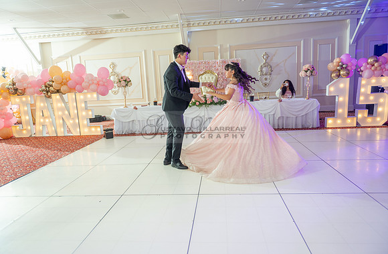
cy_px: 129
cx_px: 194
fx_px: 259
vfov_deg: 52.2
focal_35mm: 24
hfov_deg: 73.8
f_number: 2.8
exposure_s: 1/100
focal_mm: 24
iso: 400
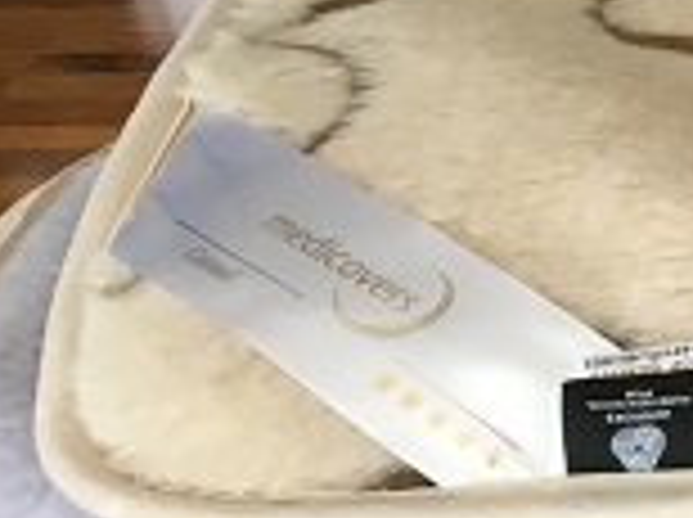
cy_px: 275
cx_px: 1719
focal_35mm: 151
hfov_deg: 10.9
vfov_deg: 9.8
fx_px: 3018
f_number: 2.2
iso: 80
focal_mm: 4.15
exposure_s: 1/33
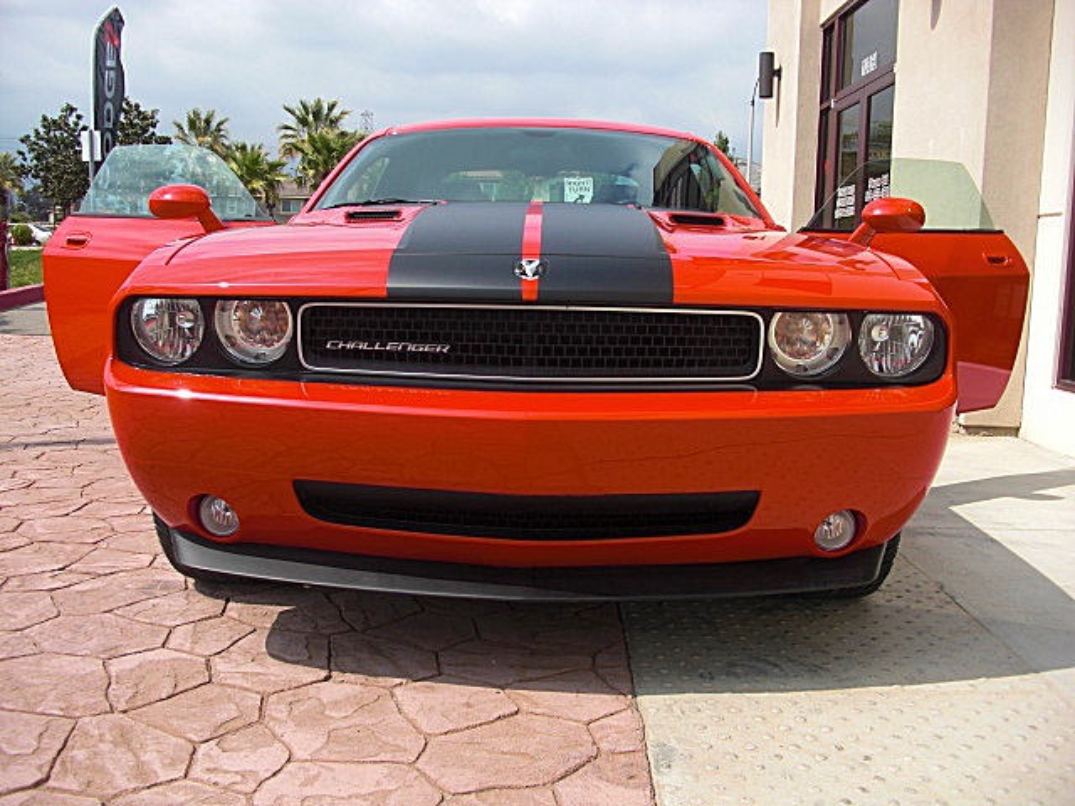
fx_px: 1118
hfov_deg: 51.4
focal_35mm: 36
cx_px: 538
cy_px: 403
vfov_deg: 39.7
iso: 50
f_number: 2.8
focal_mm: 6.3
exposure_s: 1/800
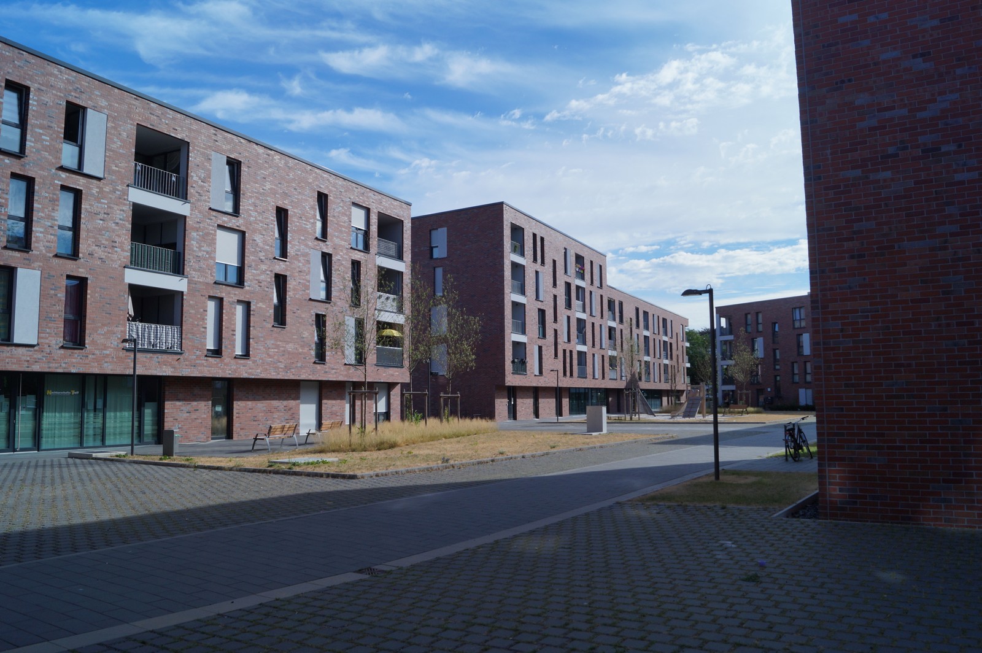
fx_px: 736
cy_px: 326
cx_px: 491
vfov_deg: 47.9
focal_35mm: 27
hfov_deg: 67.4
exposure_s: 1/400
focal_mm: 18
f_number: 8
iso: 100
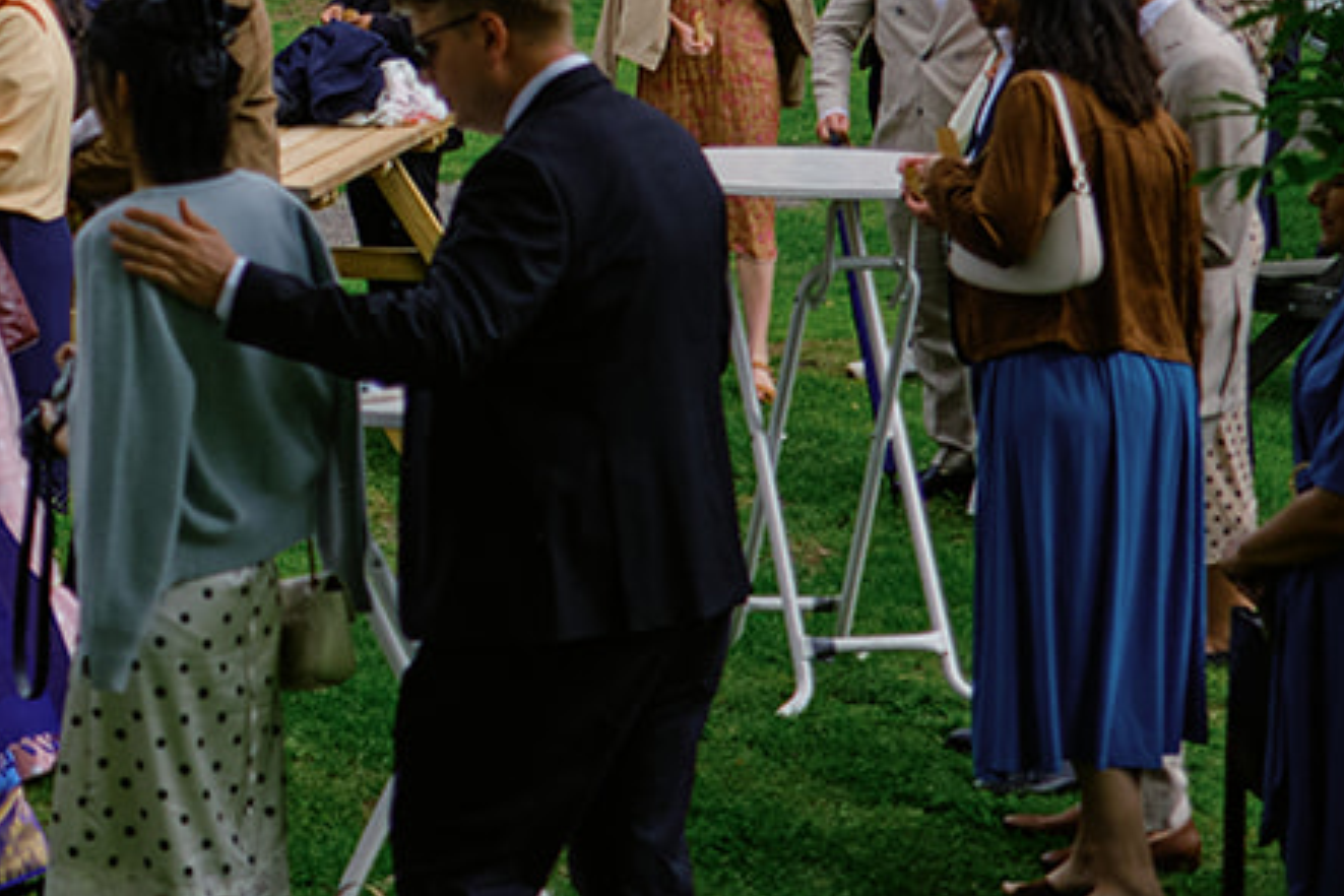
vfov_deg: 10.4
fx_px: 4741
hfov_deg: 15.0
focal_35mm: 127
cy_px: -523
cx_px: -661
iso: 160
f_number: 1.4
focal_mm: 23
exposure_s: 1/4000
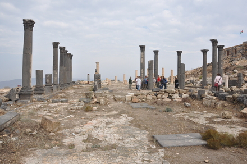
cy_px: 82
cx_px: 124
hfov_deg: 67.5
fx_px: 185
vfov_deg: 47.8
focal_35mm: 27
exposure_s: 1/320
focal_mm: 18
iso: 200
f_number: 10
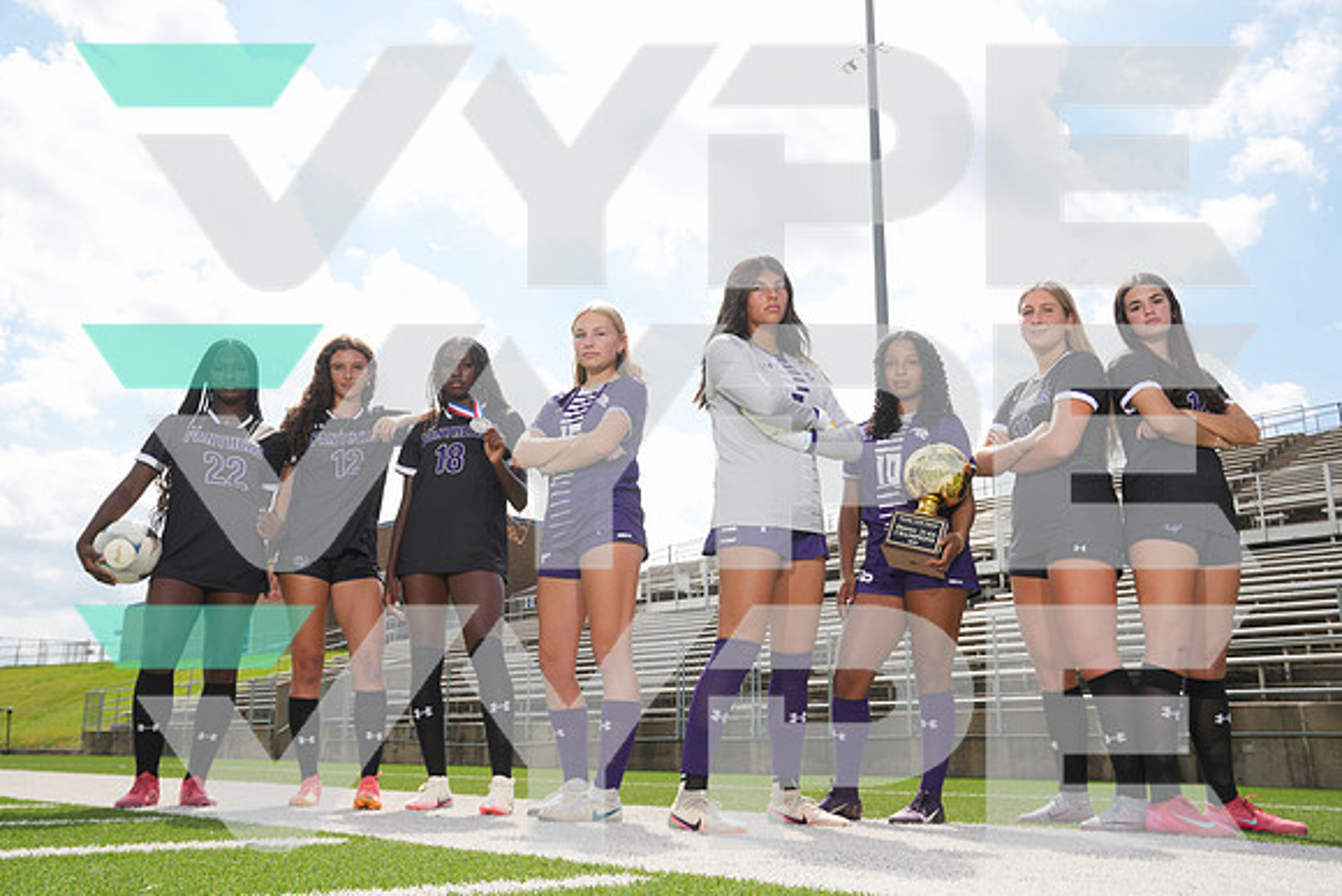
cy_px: 448
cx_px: 671
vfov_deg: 41.1
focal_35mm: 32
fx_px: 1193
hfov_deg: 58.7
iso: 125
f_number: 9
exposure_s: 1/200
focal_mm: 32
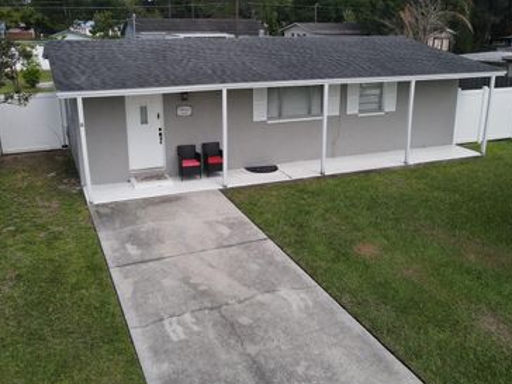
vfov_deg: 42.9
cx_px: 262
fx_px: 488
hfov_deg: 55.3
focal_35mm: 33
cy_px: 172
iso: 100
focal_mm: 4.5
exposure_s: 1/500
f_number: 2.8
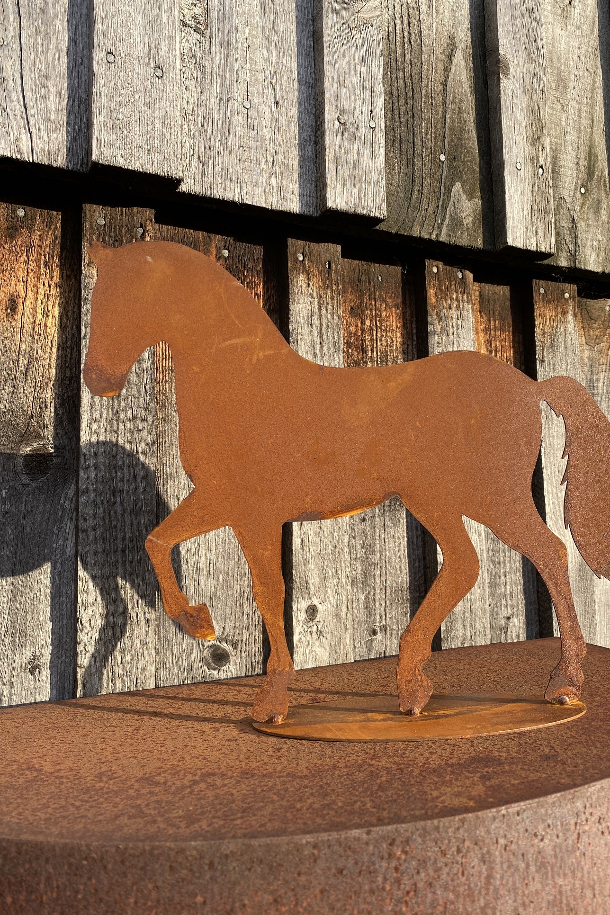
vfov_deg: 65.5
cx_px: 335
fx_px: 712
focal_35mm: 28
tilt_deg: +5.4
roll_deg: +0.6
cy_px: 451
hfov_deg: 46.3
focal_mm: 4.25
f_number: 1.8
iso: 32
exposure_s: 1/576
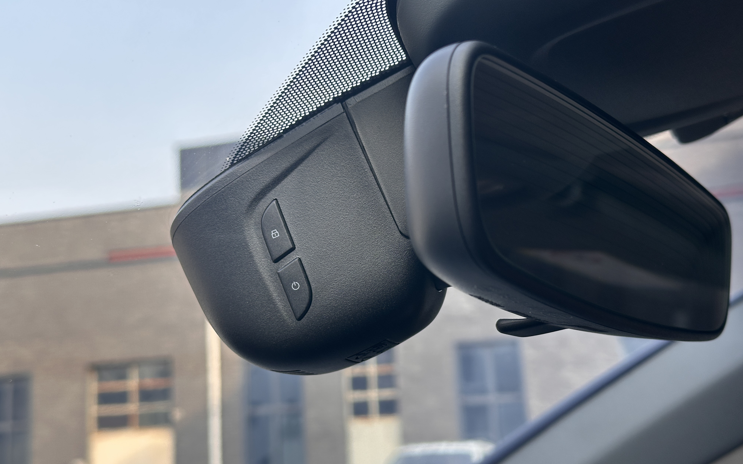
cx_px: 371
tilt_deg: +10.5
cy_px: 263
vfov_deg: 25.3
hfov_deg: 39.6
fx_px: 1033
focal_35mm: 51
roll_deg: +2.2
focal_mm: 6.86
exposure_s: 1/279
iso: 64
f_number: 1.78
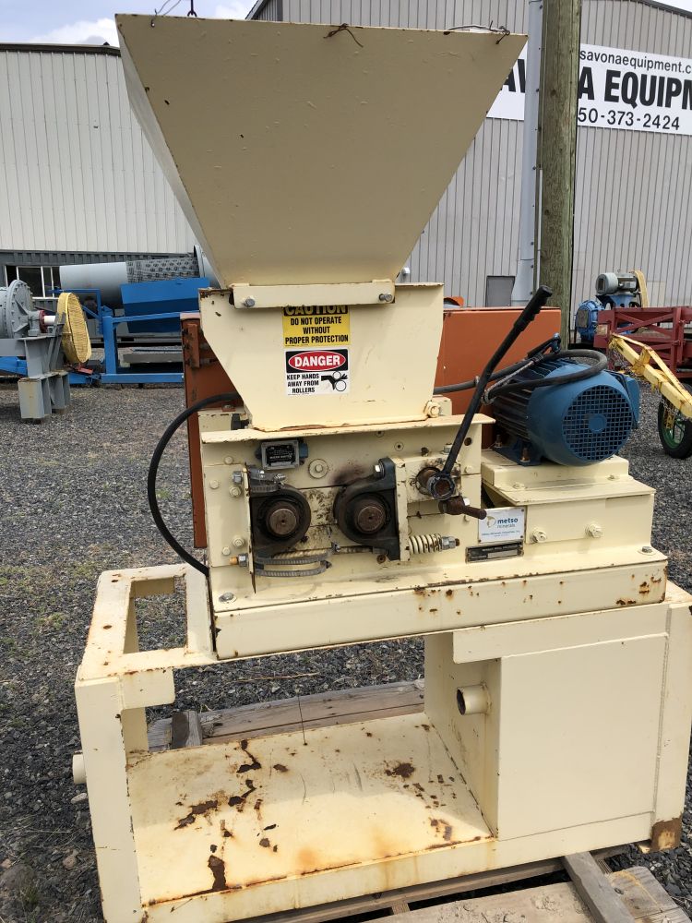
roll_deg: -1.1
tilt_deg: -11.2
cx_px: 346
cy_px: 462
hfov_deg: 49.7
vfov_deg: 63.4
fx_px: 746
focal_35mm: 28
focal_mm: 3.99
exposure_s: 1/2183
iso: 20
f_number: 1.8
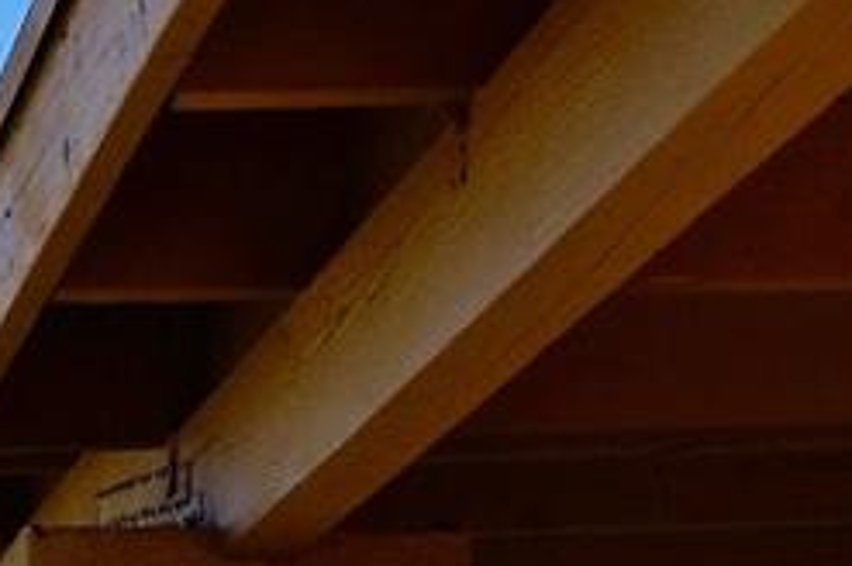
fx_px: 3451
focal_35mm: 146
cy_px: 1060
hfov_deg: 13.5
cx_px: -324
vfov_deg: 8.9
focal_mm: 24
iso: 100
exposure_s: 1/100
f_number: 11
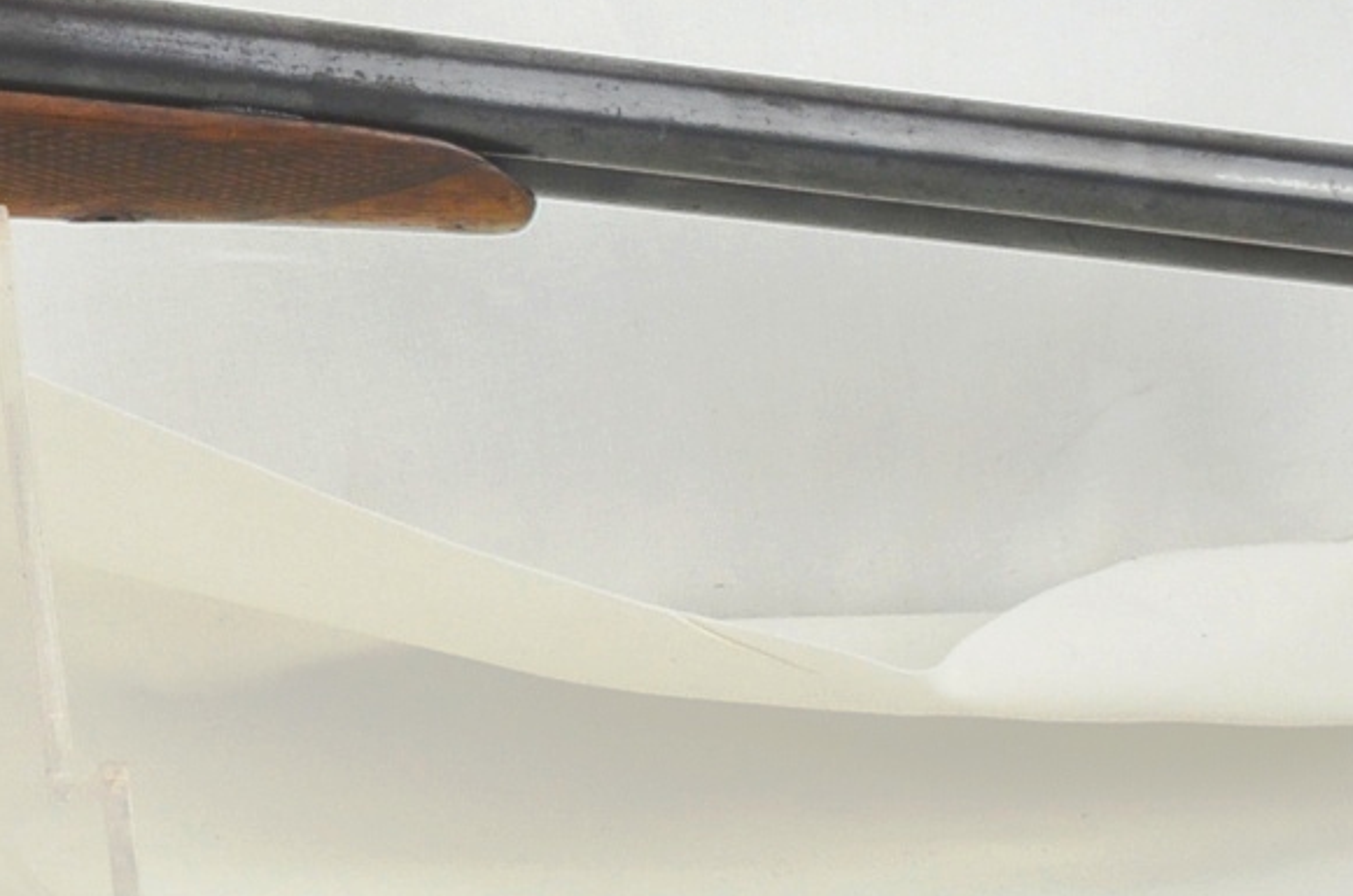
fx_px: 7650
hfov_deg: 9.7
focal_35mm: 204
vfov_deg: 6.7
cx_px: -919
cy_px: -16
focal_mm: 32
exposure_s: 1/125
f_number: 5.6
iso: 280
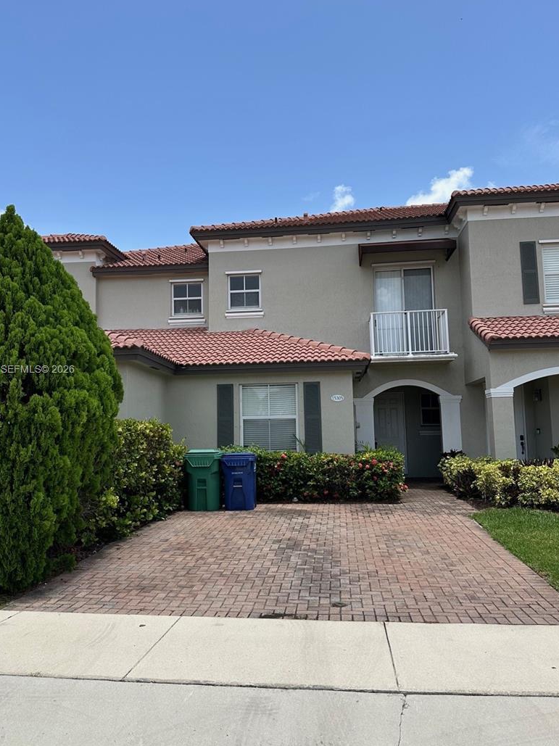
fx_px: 603
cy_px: 370
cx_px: 267
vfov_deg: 63.5
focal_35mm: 28
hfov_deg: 49.7
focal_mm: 6.86
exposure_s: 1/4545
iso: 80
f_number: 1.78
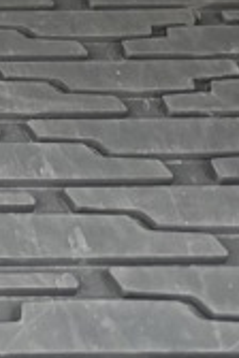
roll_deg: -2.1
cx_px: -410
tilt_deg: -25.7
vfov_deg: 19.5
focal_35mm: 95
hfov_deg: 11.0
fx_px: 946
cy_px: -128
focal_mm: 6.76
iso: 1000
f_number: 1.78
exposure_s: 1/40
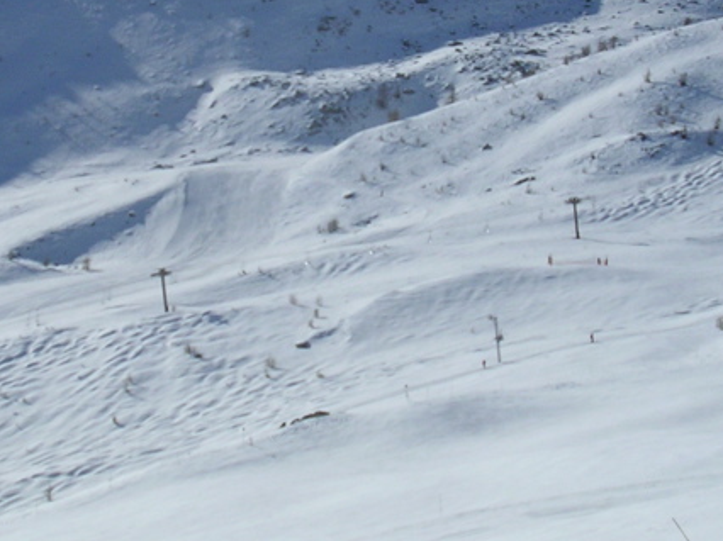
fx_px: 1566
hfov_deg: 26.0
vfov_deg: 19.5
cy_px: 139
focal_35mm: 75
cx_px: 346
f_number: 5.6
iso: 50
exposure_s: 1/896
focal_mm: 5.8
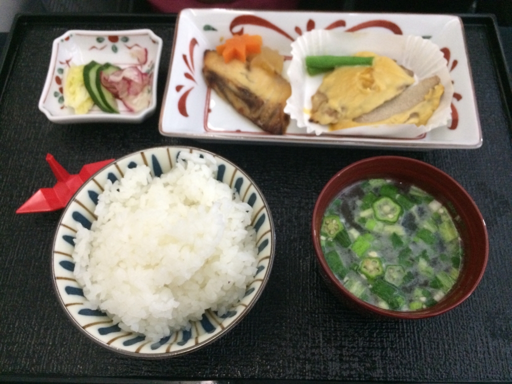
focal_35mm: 29
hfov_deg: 61.7
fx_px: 429
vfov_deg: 48.2
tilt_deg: -64.3
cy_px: 192
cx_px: 256
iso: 320
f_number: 2.2
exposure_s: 1/25
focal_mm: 4.15
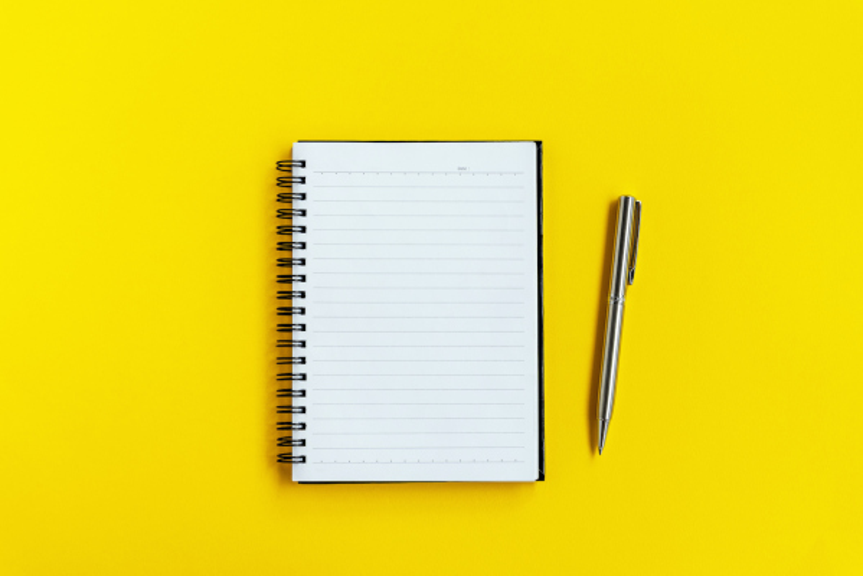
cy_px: 288
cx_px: 432
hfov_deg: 41.1
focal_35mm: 48
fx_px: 1151
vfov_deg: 28.1
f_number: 8
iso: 200
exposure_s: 1/320
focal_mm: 48
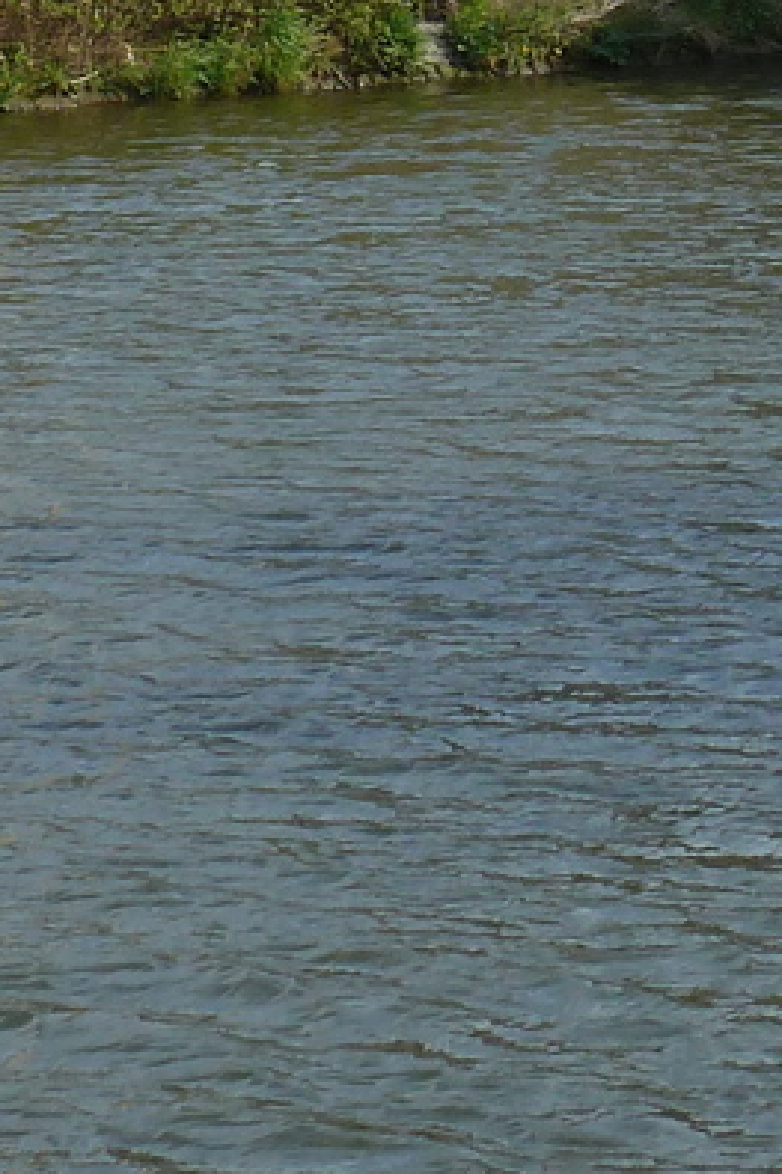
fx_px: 5087
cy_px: -211
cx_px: 1026
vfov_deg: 12.9
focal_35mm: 156
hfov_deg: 8.7
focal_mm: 6.1
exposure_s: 1/250
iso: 80
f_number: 4
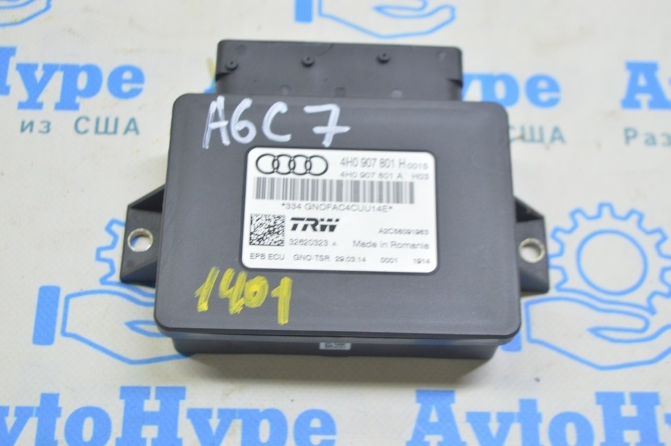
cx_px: 336
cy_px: 223
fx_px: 1062
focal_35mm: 57
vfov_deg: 23.7
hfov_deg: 35.1
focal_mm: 38
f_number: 5.6
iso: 400
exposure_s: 1/20
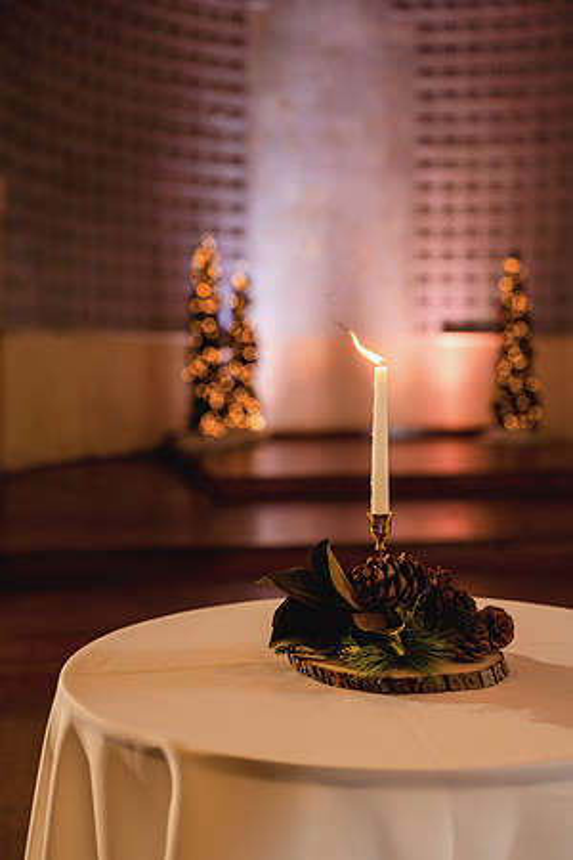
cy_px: 430
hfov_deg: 27.0
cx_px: 286
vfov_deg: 39.6
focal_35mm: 50
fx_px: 1194
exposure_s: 1/80
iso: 400
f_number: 2.8
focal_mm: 50
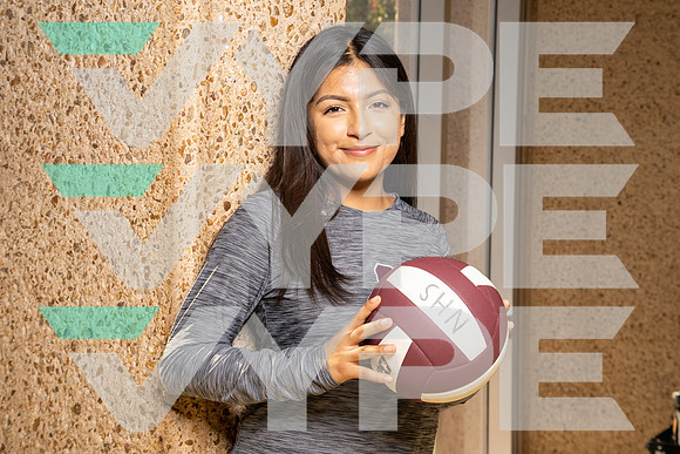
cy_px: 227
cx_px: 340
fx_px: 1077
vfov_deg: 23.8
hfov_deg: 35.0
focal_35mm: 57
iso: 400
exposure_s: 1/250
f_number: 8
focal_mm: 57
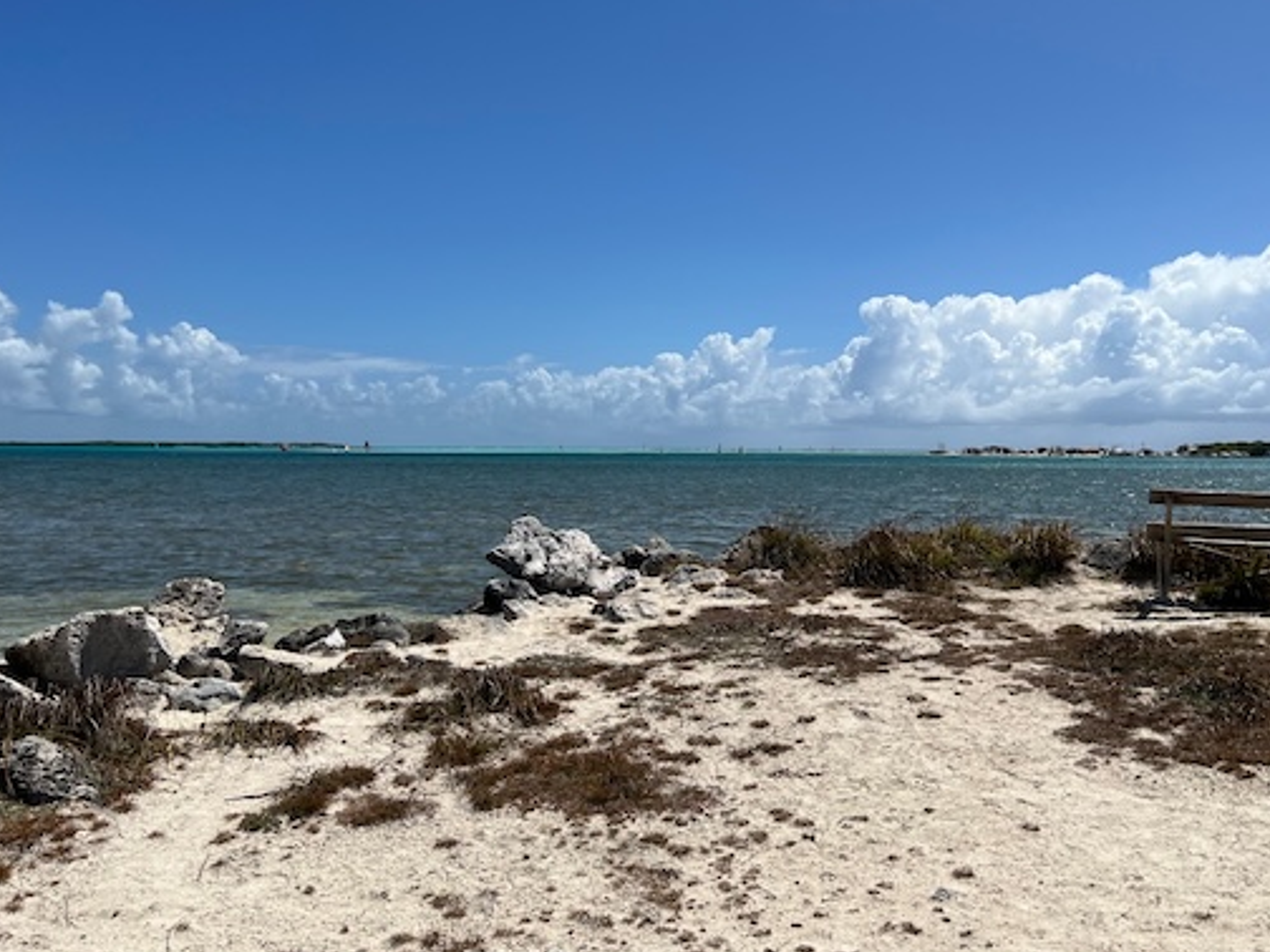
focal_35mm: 33
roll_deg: +0.1
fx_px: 1211
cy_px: 385
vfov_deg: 42.8
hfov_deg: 55.2
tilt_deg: +2.7
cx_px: 708
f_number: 1.5
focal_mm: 5.7
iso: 50
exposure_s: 1/9434
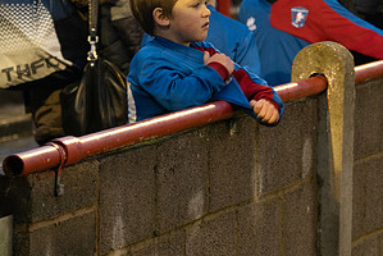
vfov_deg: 4.1
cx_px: 142
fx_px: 3589
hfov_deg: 6.1
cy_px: 16
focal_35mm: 337
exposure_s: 1/80
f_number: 5
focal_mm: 116
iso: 2000
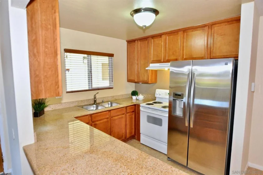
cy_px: 88
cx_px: 132
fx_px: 153
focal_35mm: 21
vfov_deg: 59.4
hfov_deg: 81.3
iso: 500
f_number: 4
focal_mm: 14
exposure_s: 1/60
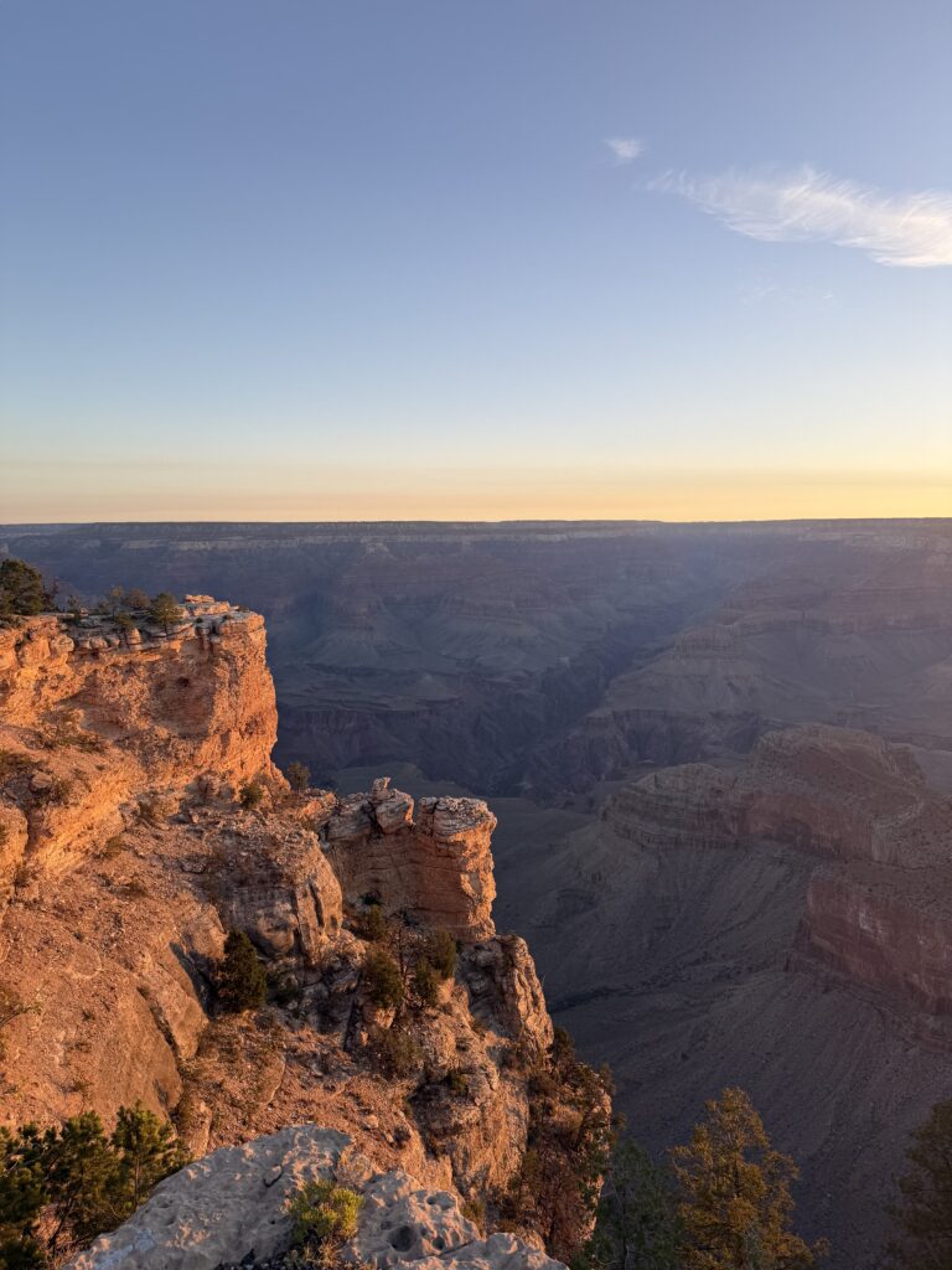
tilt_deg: -5.8
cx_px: 476
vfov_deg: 71.6
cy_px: 635
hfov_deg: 56.8
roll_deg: +0.3
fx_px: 880
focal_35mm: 24
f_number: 1.78
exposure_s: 1/722
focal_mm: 6.76
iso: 80
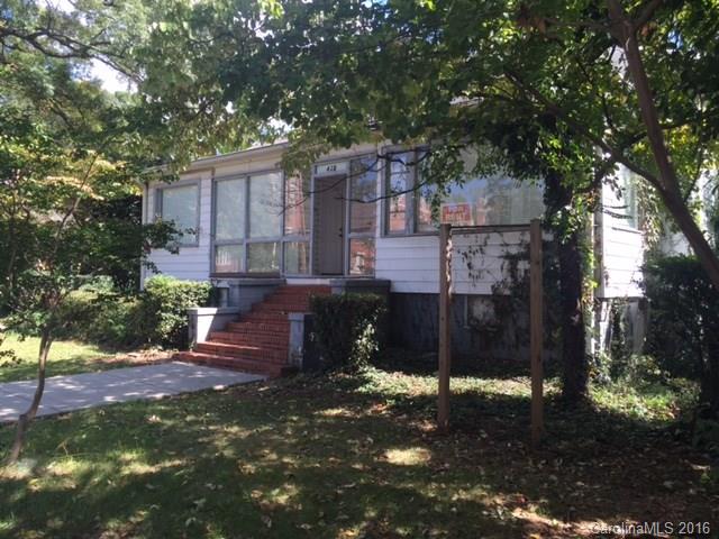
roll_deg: -0.7
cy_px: 270
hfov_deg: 61.7
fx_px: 602
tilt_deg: +1.2
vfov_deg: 48.2
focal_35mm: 29
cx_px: 360
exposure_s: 1/273
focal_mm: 4.15
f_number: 2.2
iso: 32
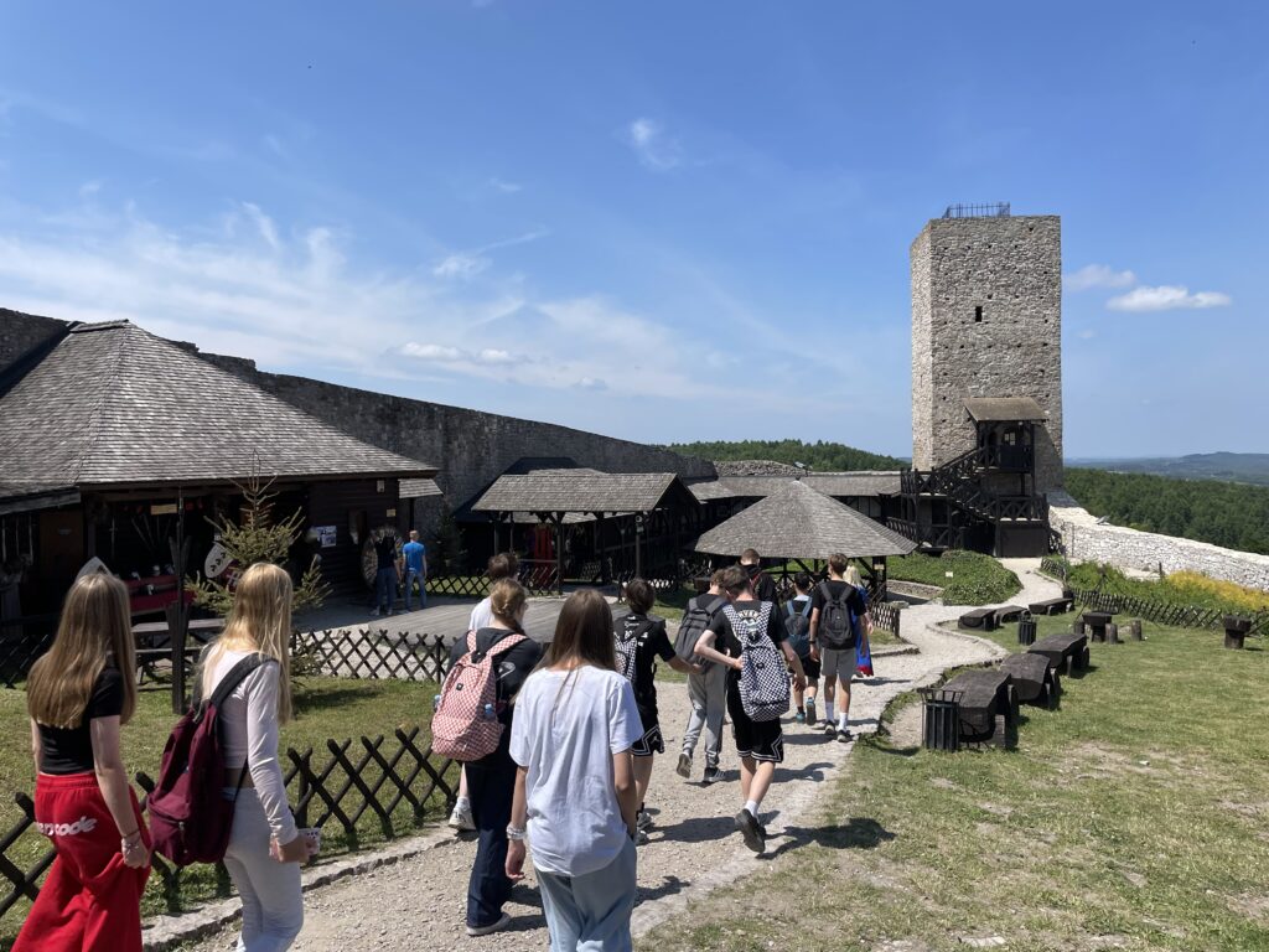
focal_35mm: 26
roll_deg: +0.6
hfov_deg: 67.3
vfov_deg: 53.1
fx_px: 953
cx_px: 634
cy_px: 476
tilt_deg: +0.1
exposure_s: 1/4292
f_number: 1.6
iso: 32
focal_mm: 4.2
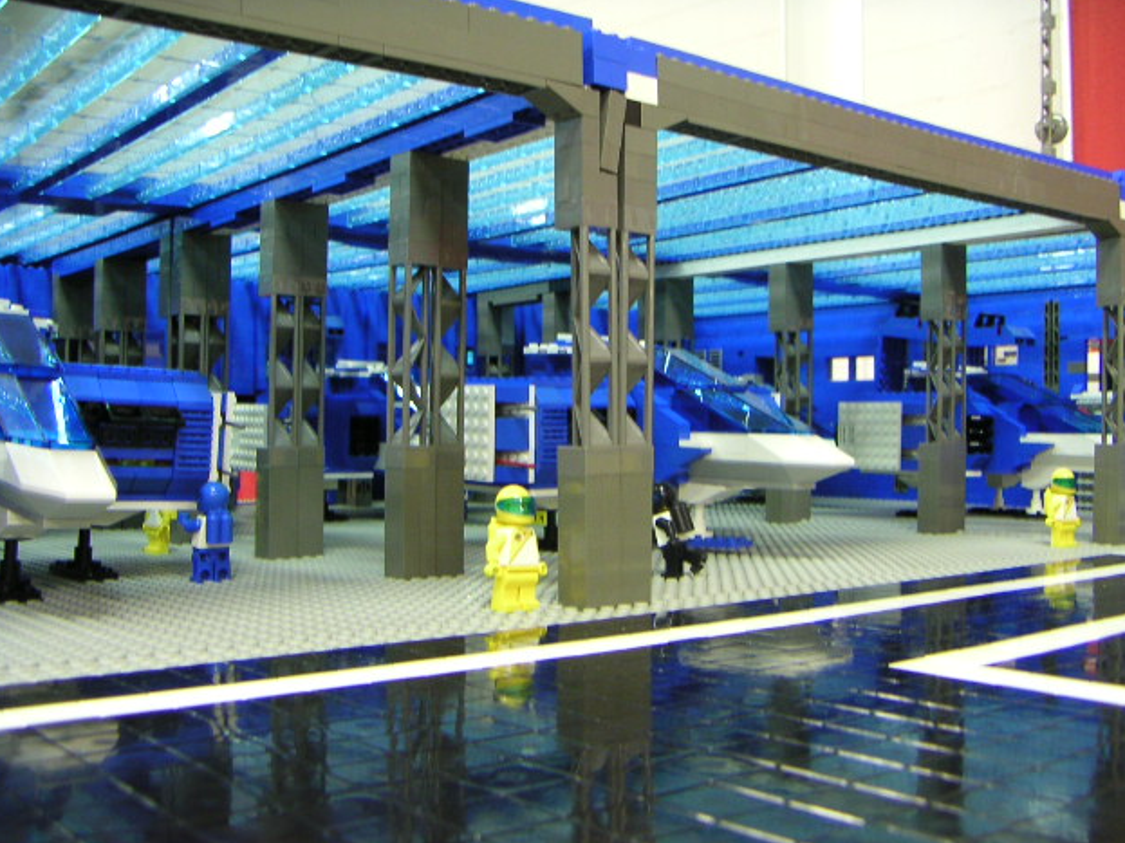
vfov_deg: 37.7
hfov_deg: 49.0
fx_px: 1235
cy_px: 426
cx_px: 554
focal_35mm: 38
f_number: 2.8
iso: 100
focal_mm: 4.8
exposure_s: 1/4
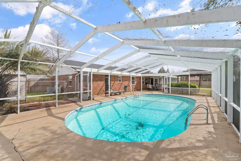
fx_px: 100
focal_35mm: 15
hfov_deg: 100.4
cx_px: 120
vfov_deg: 77.3
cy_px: 80
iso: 400
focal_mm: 10
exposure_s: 1/100
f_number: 8
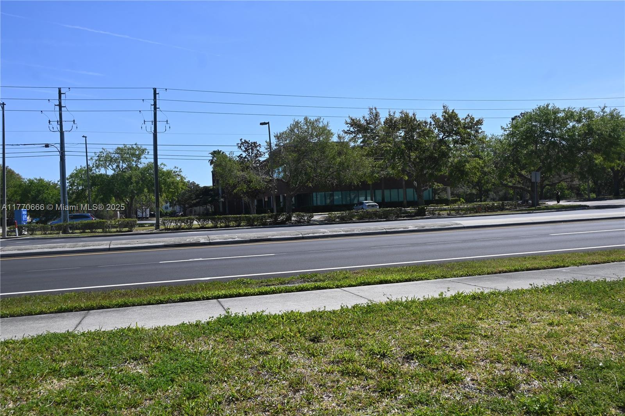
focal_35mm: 32
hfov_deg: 59.5
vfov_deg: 41.7
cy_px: 208
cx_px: 312
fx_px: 547
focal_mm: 21
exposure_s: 1/400
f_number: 7.1
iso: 100
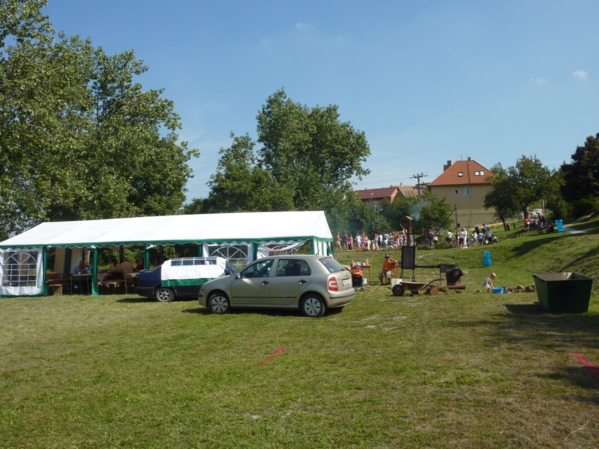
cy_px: 224
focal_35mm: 32
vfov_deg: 44.2
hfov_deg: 56.8
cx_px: 300
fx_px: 554
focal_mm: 5.3
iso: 100
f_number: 5.6
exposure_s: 1/500
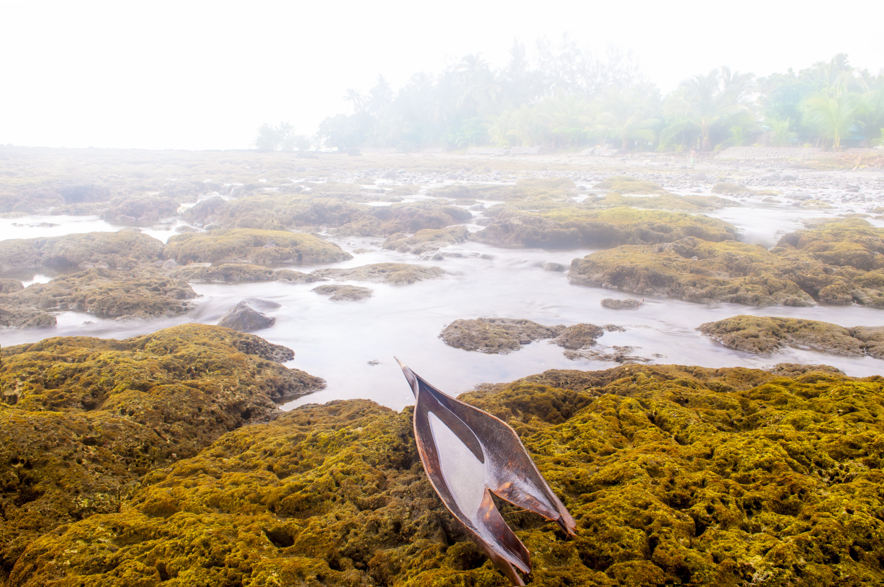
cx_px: 442
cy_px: 294
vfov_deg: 47.8
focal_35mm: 27
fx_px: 662
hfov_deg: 67.4
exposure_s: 1
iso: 100
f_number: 22
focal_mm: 18
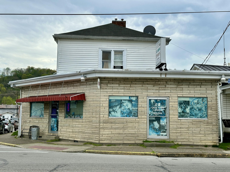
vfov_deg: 30.3
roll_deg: -0.7
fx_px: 319
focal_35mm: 48
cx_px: 115
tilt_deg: +6.0
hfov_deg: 39.7
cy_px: 86
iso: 64
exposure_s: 1/2532
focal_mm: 6.86
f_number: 1.78
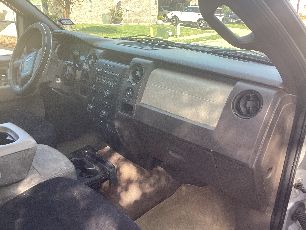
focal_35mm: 31
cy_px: 115
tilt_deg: -19.6
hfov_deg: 58.4
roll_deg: -0.8
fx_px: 274
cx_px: 153
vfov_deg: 45.4
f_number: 2.4
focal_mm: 3.3
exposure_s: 1/120
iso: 40
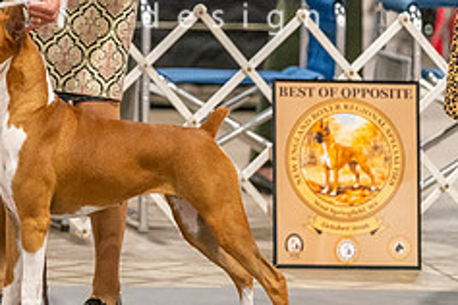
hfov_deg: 5.3
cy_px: 76
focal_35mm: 386
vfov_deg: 3.6
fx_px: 4910
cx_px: 79
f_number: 3.2
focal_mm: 158
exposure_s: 1/250
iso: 6400
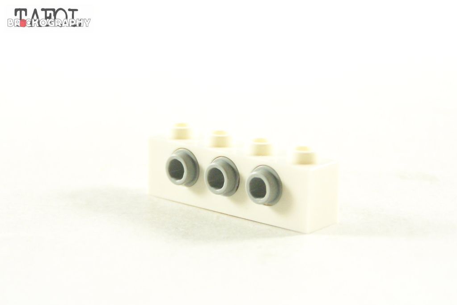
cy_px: 171
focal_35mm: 98
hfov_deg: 20.8
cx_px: 228
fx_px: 1244
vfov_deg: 14.0
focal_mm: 15.6
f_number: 3.2
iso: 400
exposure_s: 1/60
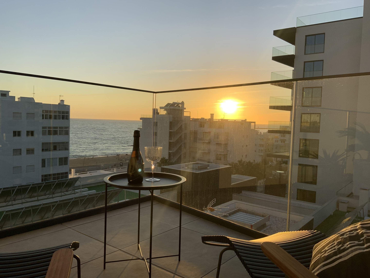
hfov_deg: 61.7
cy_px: 139
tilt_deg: -2.5
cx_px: 185
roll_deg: -2.3
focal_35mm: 29
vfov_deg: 48.2
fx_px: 310
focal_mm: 3
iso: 16
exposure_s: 1/1377
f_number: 1.8
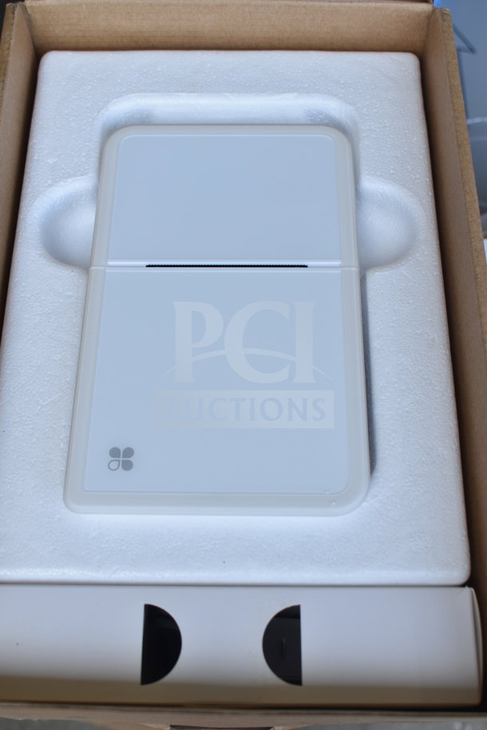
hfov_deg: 30.8
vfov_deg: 45.0
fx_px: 883
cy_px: 365
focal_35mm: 44
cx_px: 244
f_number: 5.6
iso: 200
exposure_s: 1/125
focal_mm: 29
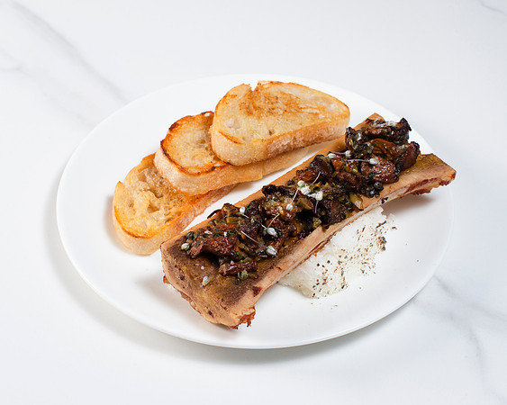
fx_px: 893
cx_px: 266
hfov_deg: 31.7
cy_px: 211
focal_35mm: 60
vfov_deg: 25.6
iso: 200
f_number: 11
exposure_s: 1/200
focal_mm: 50
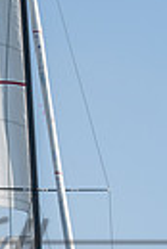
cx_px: -94
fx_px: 2526
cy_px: 264
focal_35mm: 364
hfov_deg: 3.8
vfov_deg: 5.6
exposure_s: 1/1000
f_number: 6.3
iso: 200
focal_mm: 70
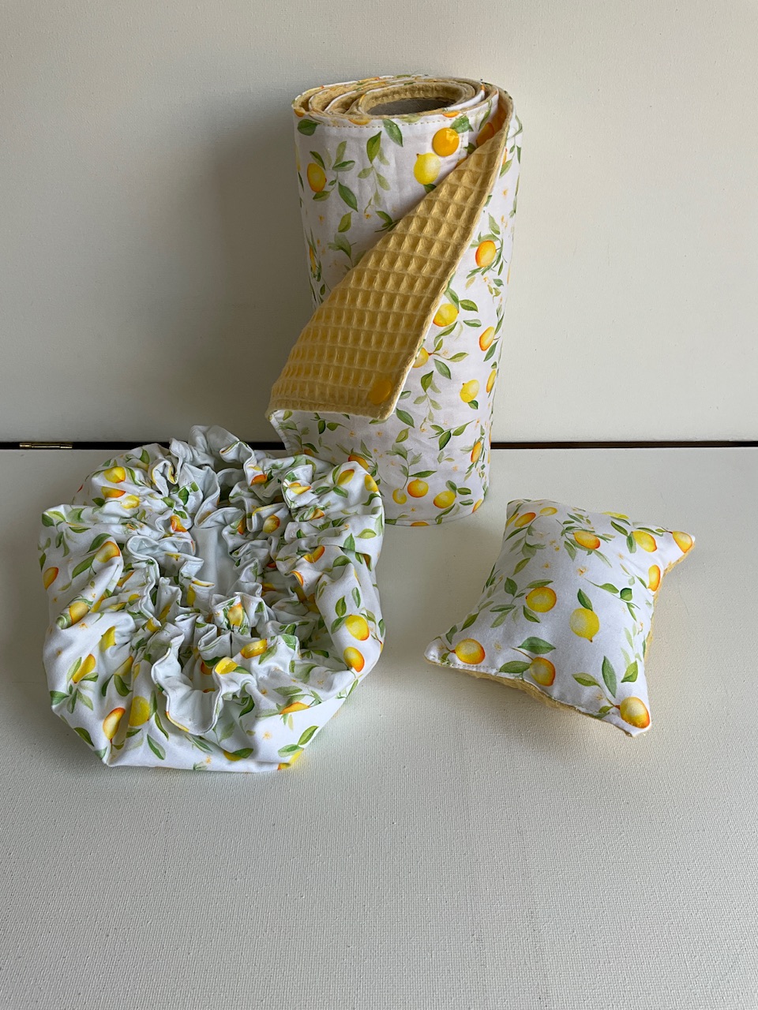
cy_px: 505
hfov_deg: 48.2
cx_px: 379
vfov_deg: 61.7
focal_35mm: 29
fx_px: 847
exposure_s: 1/211
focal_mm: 3
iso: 20
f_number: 1.8
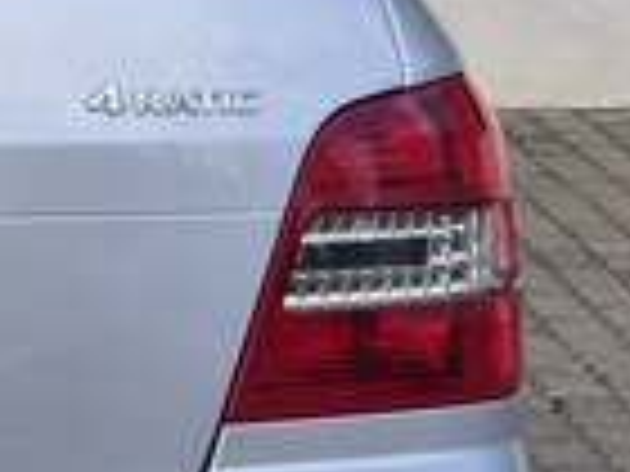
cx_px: -484
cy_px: 229
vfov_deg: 4.8
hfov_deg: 6.2
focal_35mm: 312
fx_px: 5678
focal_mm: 7
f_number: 2.4
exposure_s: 1/378
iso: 50
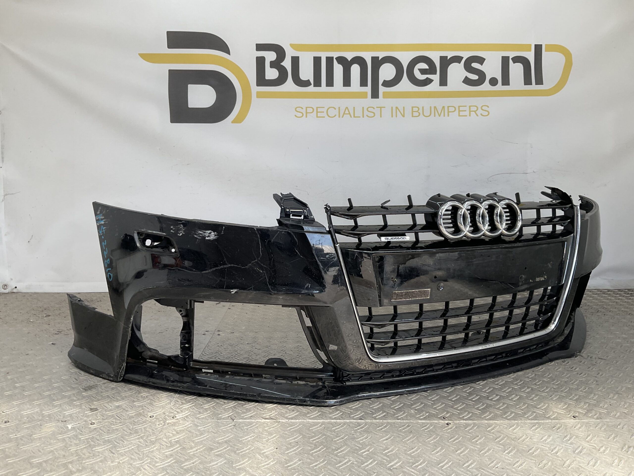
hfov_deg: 61.7
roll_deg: -1.9
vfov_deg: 48.2
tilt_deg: -6.7
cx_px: 317
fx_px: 531
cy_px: 238
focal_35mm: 29
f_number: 1.8
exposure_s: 1/274
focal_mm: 3
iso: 16
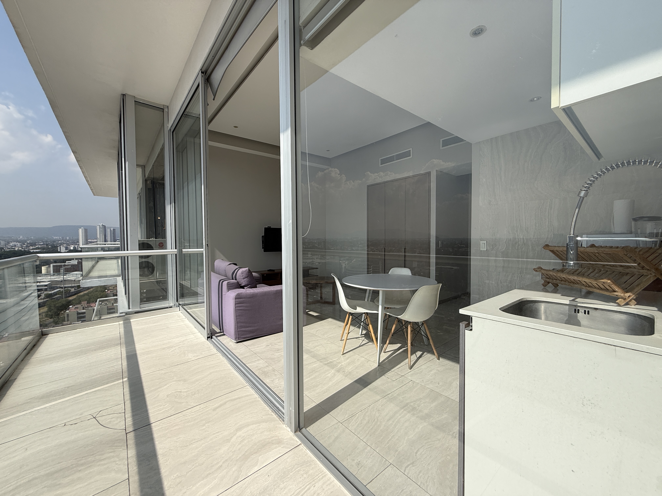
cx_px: 331
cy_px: 248
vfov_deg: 85.7
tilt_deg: -0.8
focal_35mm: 14
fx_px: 268
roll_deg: -0.7
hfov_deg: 102.1
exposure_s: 1/2841
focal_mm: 2.22
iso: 50
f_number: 2.2
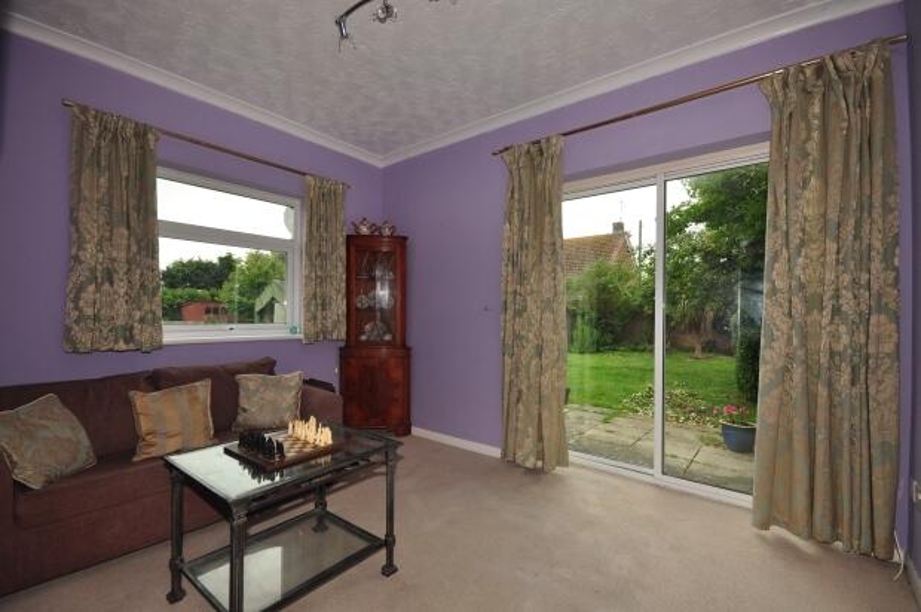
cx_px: 460
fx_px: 383
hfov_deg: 100.4
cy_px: 306
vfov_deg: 77.2
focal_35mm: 15
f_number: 11
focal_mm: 10
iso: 200
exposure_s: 1/80
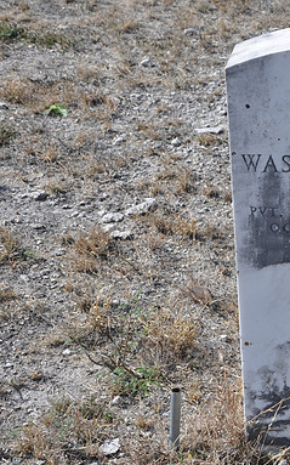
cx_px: 340
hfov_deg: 11.6
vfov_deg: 18.8
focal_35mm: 111
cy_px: 232
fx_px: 1405
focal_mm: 48
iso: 200
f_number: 10
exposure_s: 1/100
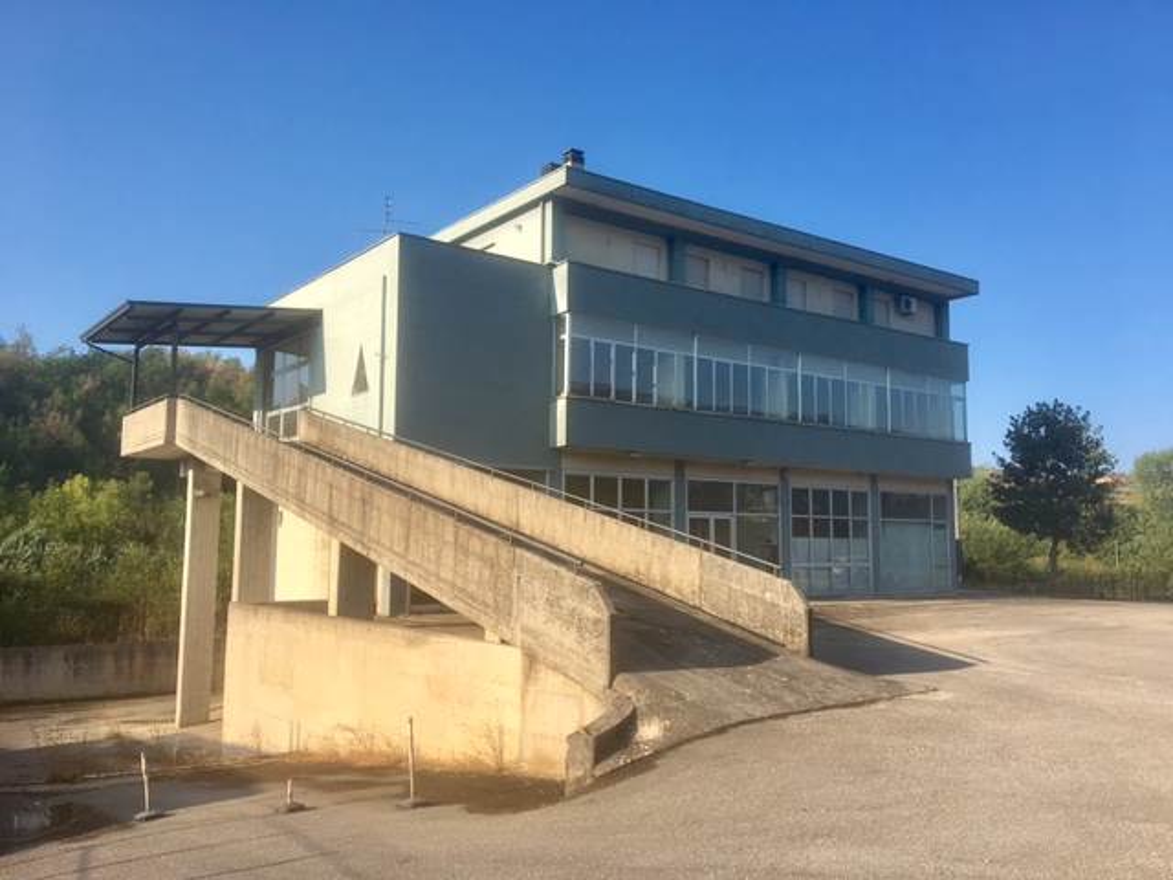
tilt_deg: +6.9
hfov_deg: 61.7
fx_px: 983
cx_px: 586
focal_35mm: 29
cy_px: 440
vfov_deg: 48.2
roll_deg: -1.0
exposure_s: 1/1399
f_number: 2.2
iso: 25
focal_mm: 4.15
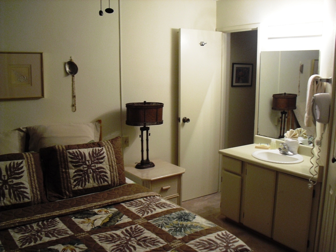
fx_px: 349
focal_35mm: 36
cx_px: 168
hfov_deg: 51.4
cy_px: 126
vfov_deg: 39.7
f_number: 3.1
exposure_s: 1/40
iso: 200
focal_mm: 6.3
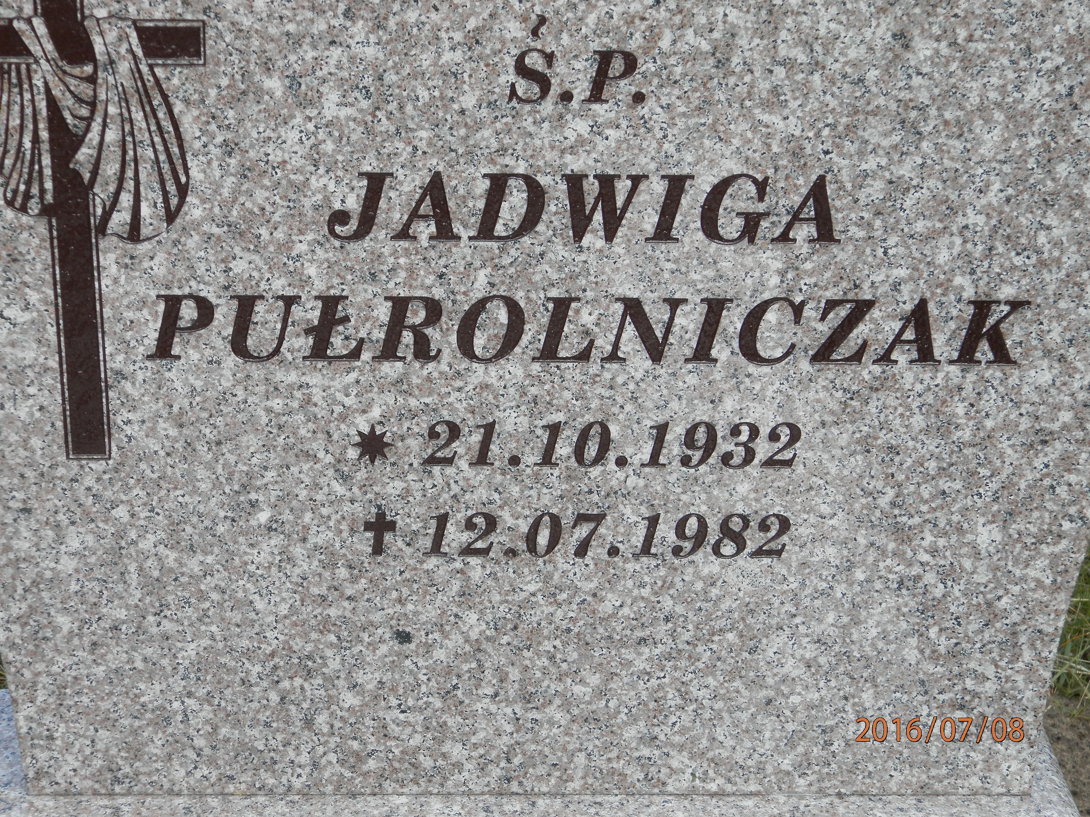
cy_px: 408
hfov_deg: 28.6
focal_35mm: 68
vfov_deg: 21.6
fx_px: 2141
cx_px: 545
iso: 80
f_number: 4
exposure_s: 1/200
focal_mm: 12.2
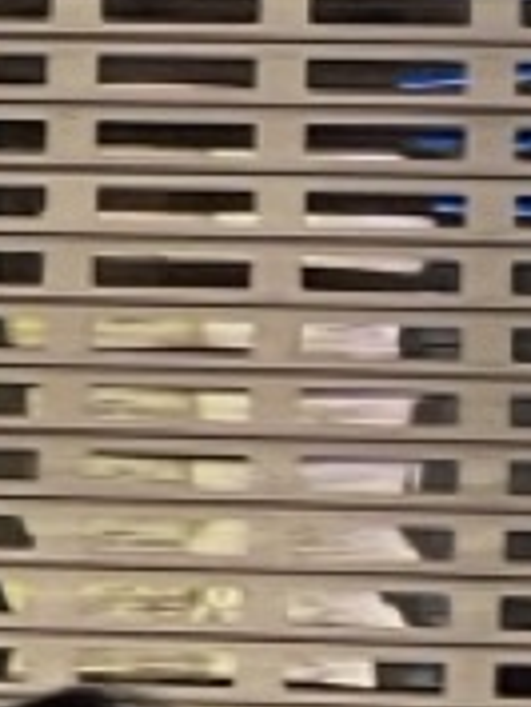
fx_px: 9438
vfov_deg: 4.3
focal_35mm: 462
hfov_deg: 3.1
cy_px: 515
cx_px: 1733
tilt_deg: +0.3
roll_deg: -2.3
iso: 200
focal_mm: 7.5
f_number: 2.2
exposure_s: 1/50
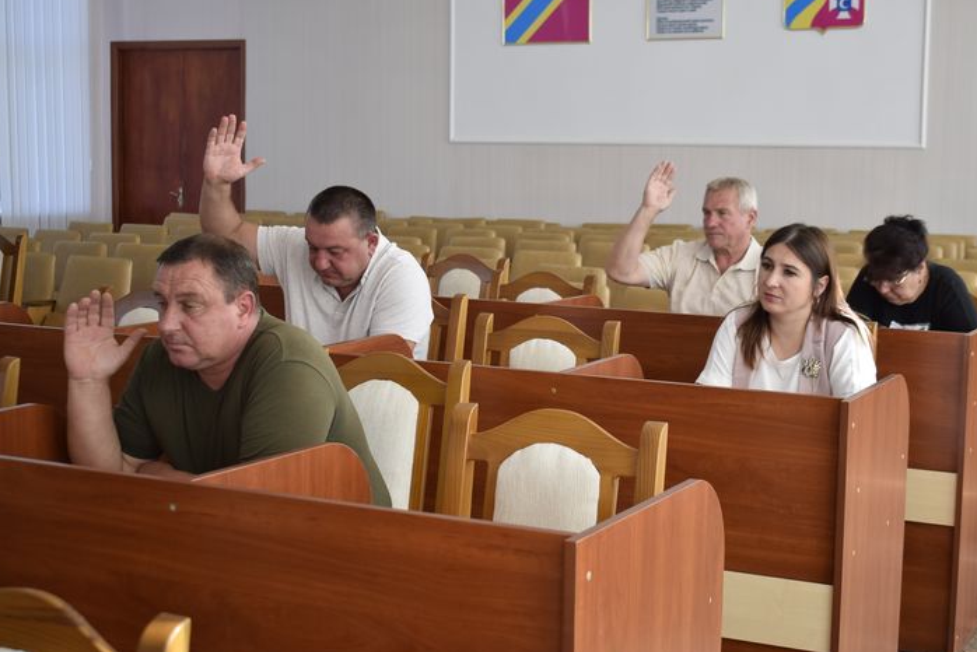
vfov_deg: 23.4
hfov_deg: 34.5
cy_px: 327
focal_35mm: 58
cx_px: 502
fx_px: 1575
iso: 400
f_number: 5
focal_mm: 36
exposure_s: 1/200
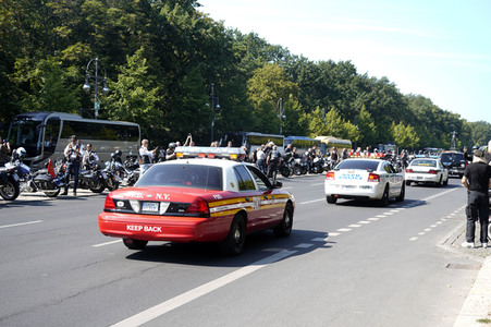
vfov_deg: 27.5
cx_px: 246
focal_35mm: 49
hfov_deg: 40.4
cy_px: 164
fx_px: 668
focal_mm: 49
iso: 64
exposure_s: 1/125
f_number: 5.6
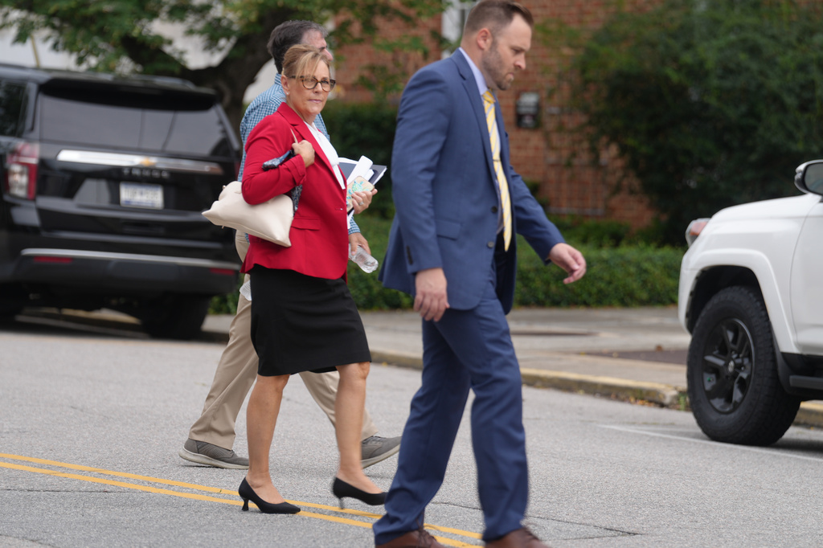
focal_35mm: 200
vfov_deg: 6.9
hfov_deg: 10.3
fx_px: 4570
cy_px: 274
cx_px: 412
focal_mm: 200
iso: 125
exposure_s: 1/200
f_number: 4
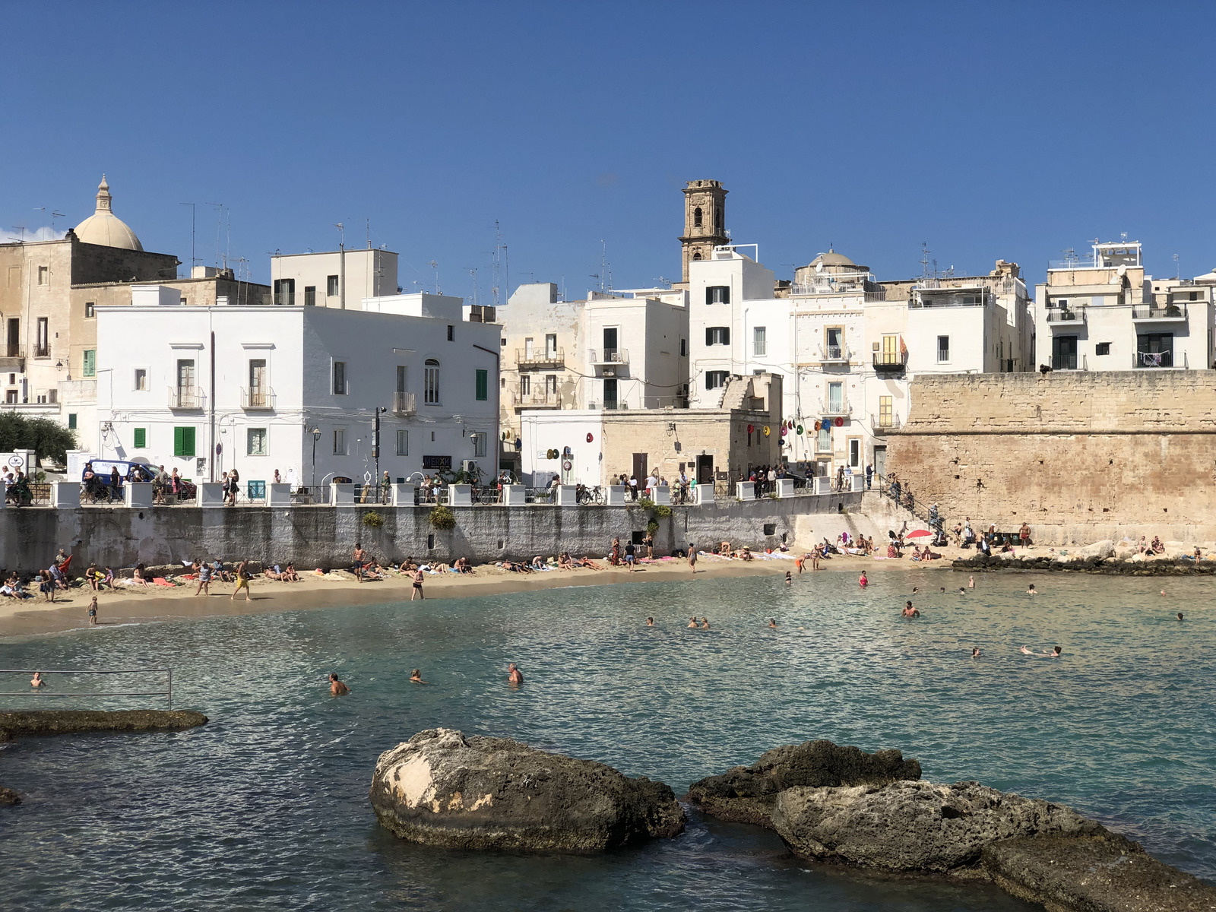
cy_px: 456
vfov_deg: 28.0
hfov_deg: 36.8
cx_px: 608
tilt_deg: +0.6
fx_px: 1827
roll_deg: +0.3
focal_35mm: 52
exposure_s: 1/2558
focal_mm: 6
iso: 16
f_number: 2.4
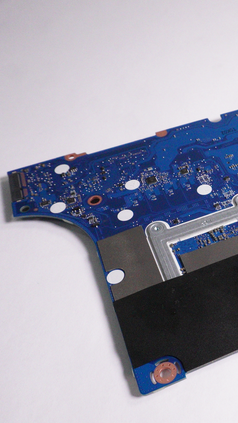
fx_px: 483
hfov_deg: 25.2
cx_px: 277
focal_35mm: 43
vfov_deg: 47.3
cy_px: 221
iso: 6400
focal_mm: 16
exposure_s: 1/1600
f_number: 8
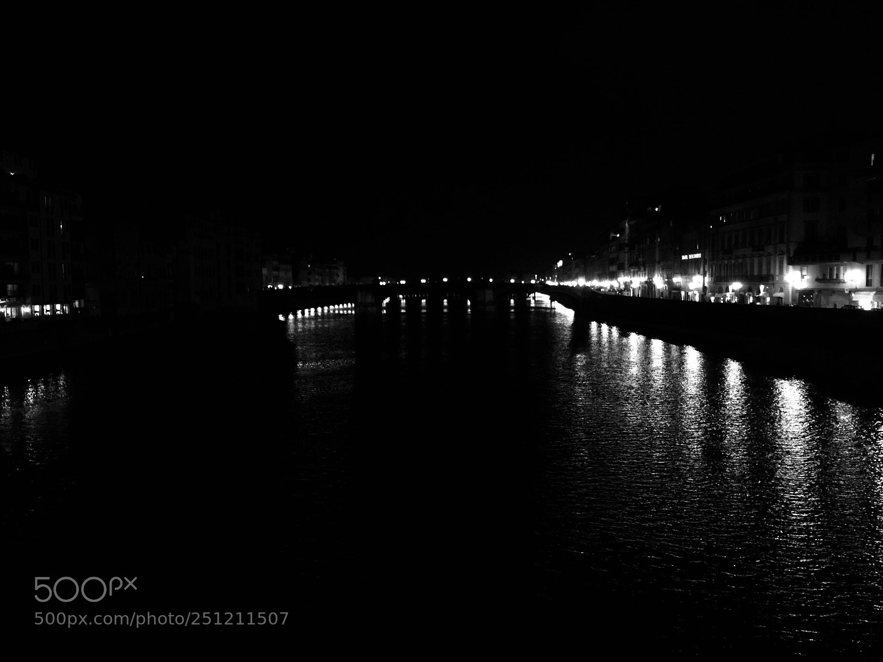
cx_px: 442
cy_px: 331
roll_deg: +0.0
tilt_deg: -4.0
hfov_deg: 61.7
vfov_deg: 48.2
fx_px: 740
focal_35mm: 29
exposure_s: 1/10
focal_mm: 4.15
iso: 125
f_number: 2.2
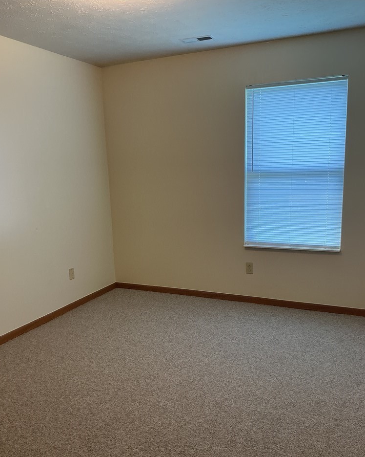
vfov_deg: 57.1
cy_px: 249
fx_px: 419
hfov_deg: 47.1
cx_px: 180
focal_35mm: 31
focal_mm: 3
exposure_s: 1/60
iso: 64
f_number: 1.8
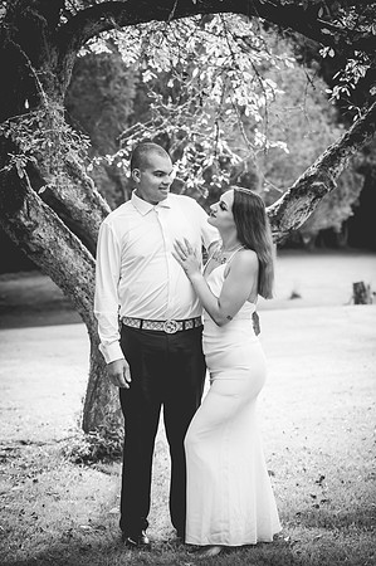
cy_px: 283
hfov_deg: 19.4
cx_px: 188
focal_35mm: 70
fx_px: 1099
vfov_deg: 28.9
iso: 400
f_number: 3.5
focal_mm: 70
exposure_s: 1/200
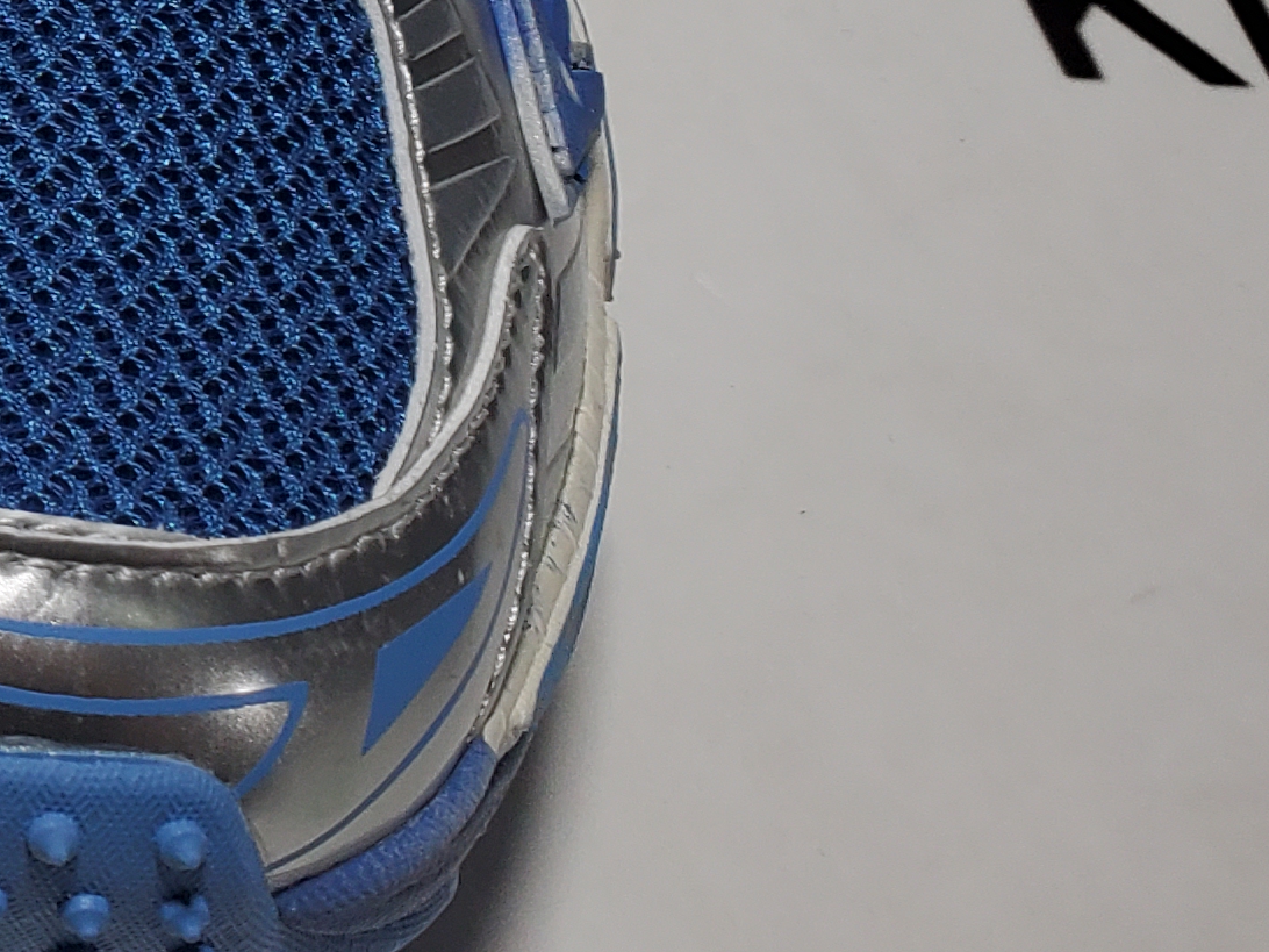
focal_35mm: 96
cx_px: -724
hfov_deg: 17.9
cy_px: -458
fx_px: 3519
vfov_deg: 14.4
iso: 50
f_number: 2.4
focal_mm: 4.3
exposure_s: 1/283
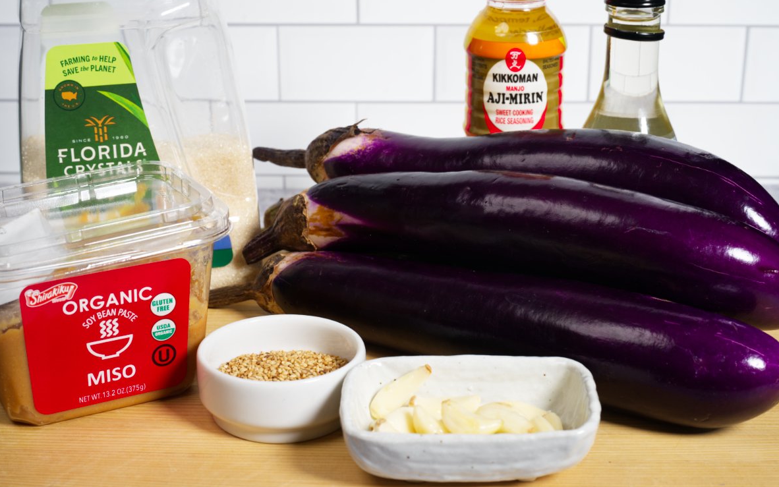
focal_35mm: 60
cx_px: 393
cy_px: 229
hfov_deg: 34.0
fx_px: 1274
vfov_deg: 21.6
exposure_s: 1/80
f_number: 11
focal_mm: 58
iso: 400
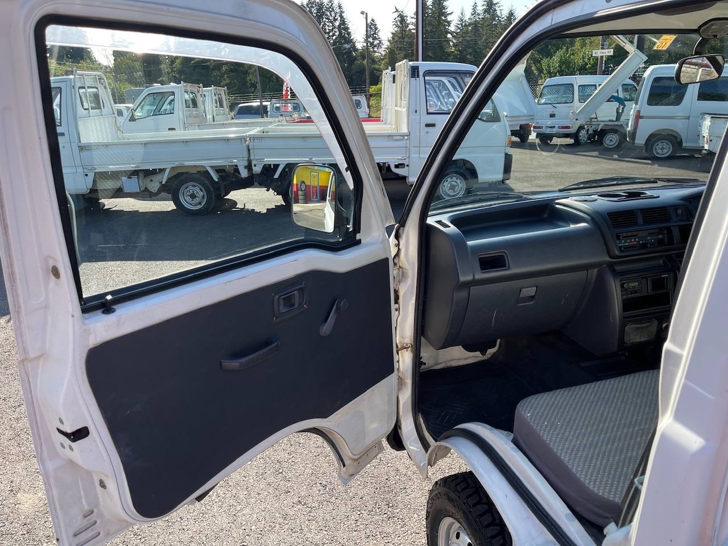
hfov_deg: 69.4
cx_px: 364
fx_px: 526
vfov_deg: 54.9
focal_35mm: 25
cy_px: 273
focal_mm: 5.1
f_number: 1.6
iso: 32
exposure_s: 1/649
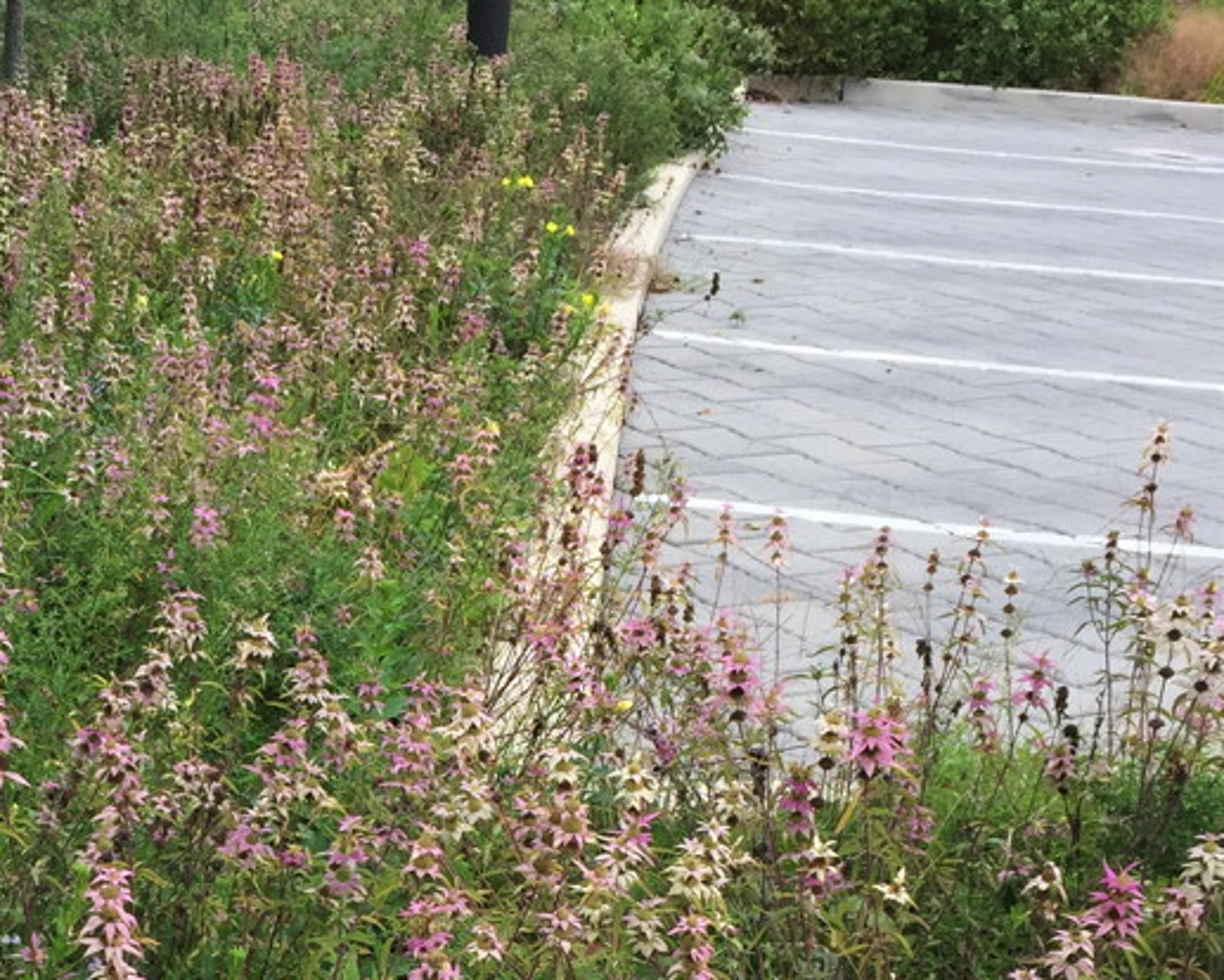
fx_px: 2645
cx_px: 142
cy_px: 1059
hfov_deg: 25.3
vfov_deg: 20.1
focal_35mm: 73
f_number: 2.2
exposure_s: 1/694
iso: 32
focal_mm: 4.15
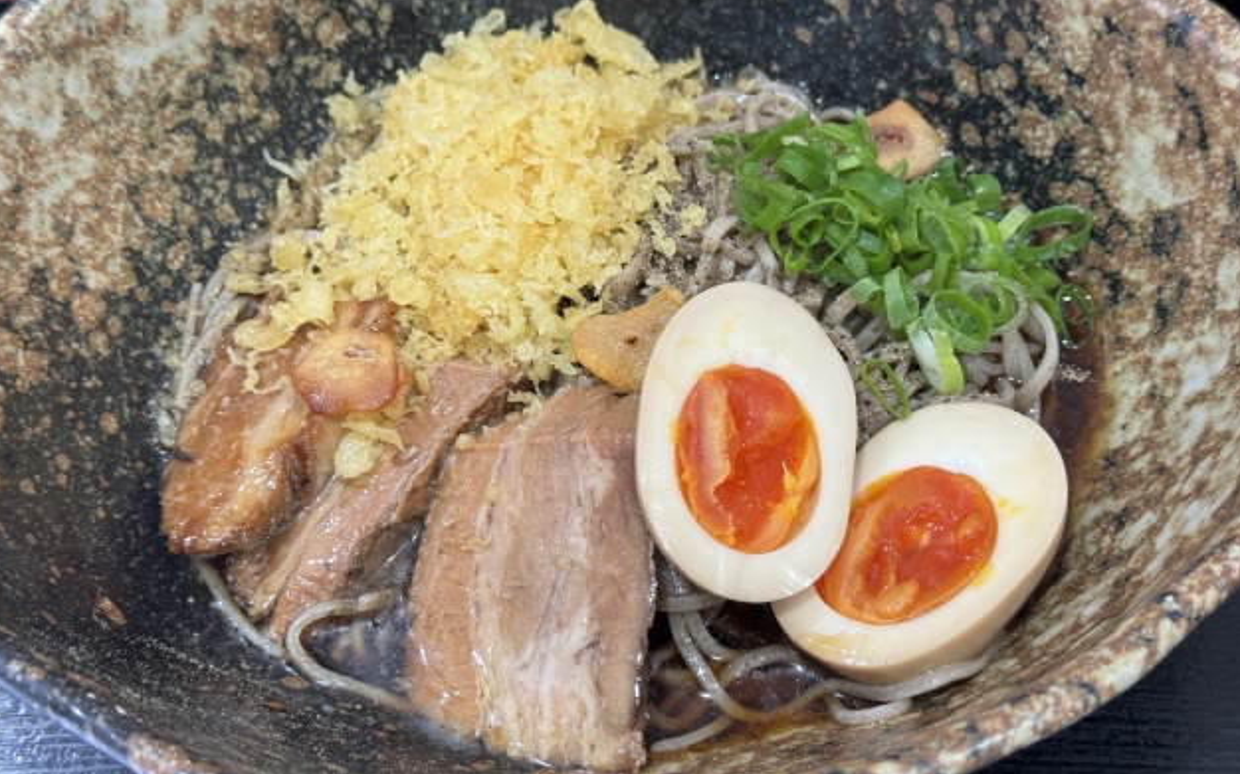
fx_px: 1757
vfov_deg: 24.8
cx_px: 618
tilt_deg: -55.6
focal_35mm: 52
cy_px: 348
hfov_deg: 38.9
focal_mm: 6.76
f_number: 1.78
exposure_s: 1/50
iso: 160
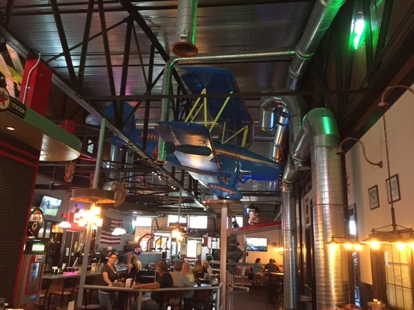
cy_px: 155
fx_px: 347
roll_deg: -2.0
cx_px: 207
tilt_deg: +15.0
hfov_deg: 61.7
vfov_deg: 48.2
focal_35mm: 29
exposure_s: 1/30
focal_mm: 4.15
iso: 250
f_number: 2.2
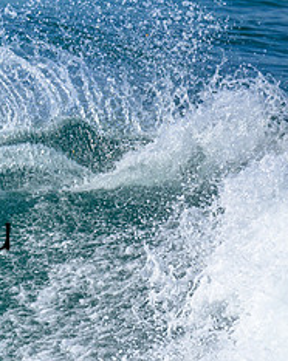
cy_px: 215
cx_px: -153
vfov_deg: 1.0
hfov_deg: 0.8
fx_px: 19982
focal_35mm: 1873
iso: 400
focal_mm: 800
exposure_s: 1/2000
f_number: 6.3
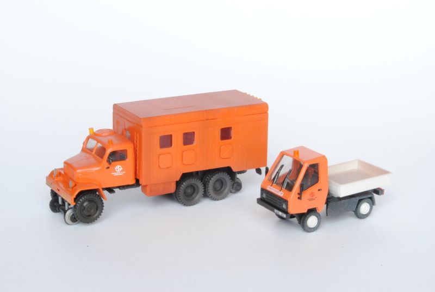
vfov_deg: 16.6
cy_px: 146
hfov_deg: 24.6
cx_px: 218
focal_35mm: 82
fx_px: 998
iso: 200
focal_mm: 55
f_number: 32
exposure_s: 3
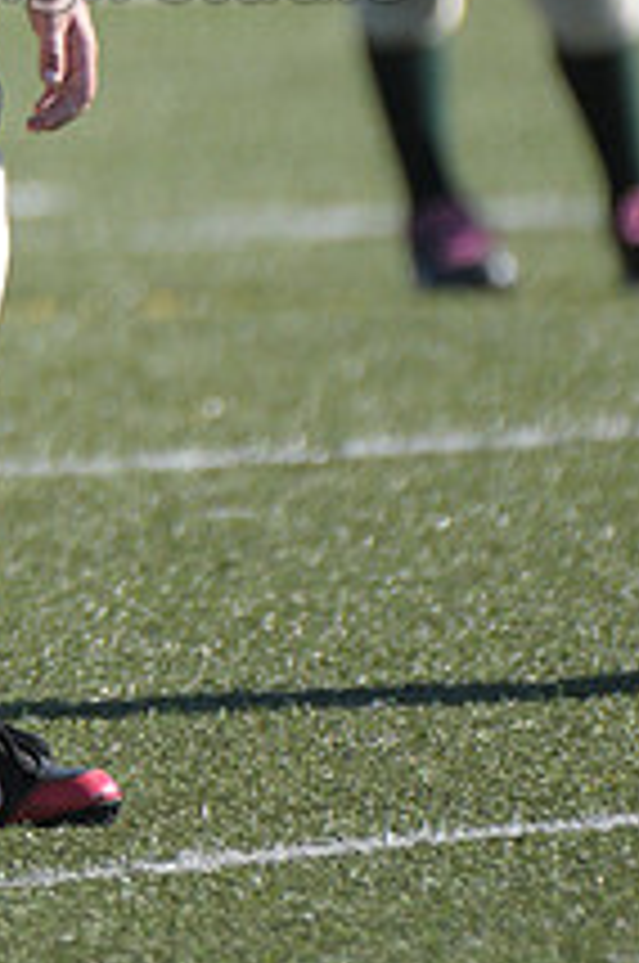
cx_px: -209
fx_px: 43483
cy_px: -243
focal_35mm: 1628
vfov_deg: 1.3
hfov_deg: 0.8
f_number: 4
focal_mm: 400
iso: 640
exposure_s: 1/2500
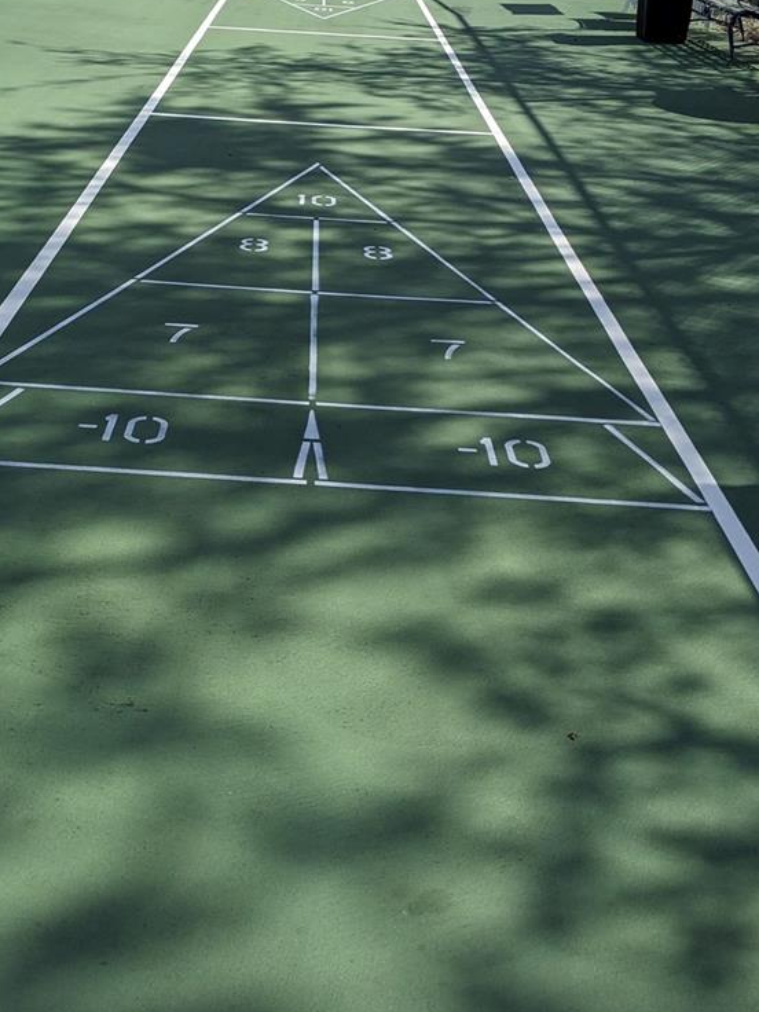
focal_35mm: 44
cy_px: 301
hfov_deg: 32.8
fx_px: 1286
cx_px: 300
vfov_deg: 42.1
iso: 64
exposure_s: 1/4695
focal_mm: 4.38
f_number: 1.73
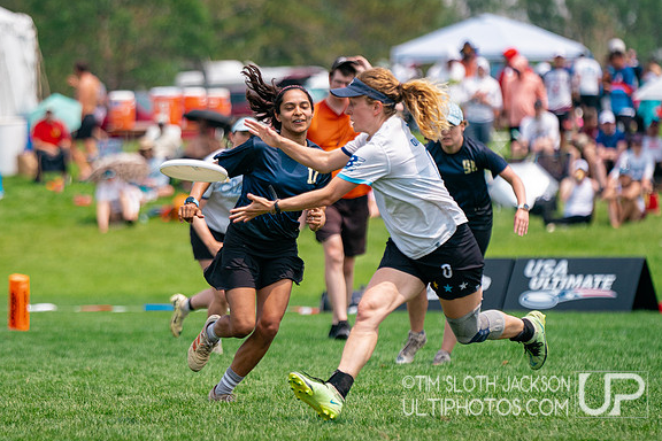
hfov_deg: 6.3
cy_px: 246
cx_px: 221
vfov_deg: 4.2
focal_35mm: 328
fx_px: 6031
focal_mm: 200
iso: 400
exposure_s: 1/6400
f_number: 3.2
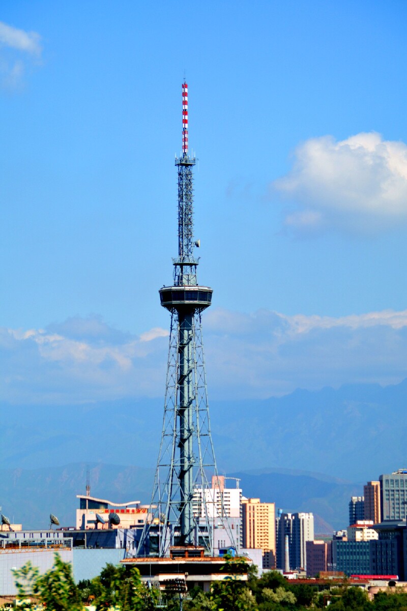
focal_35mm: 168
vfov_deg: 12.2
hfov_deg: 8.2
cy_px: 306
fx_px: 2850
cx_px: 204
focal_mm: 112
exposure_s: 1/800
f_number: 8
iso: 200
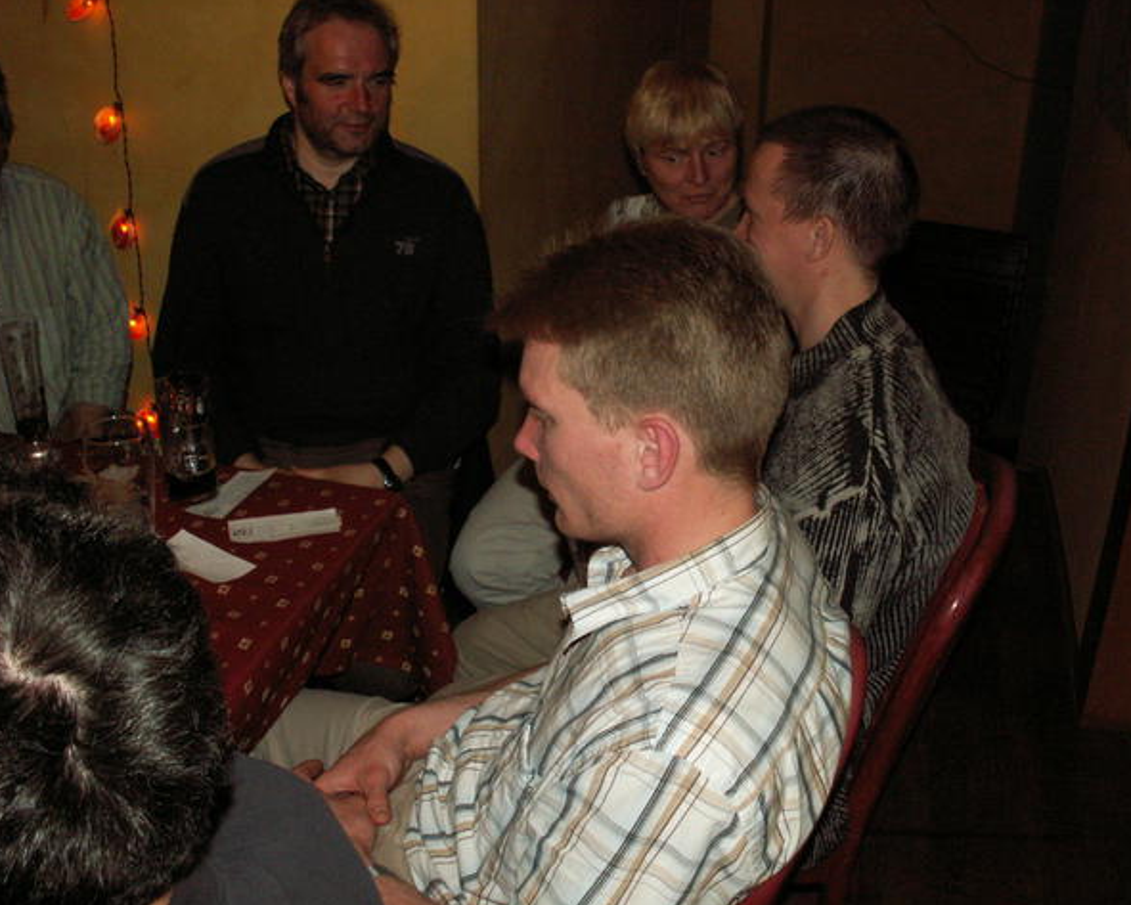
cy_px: 453
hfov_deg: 49.0
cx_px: 599
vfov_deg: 40.1
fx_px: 1239
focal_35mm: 37
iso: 160
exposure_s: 1/40
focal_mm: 5.86
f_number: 2.8
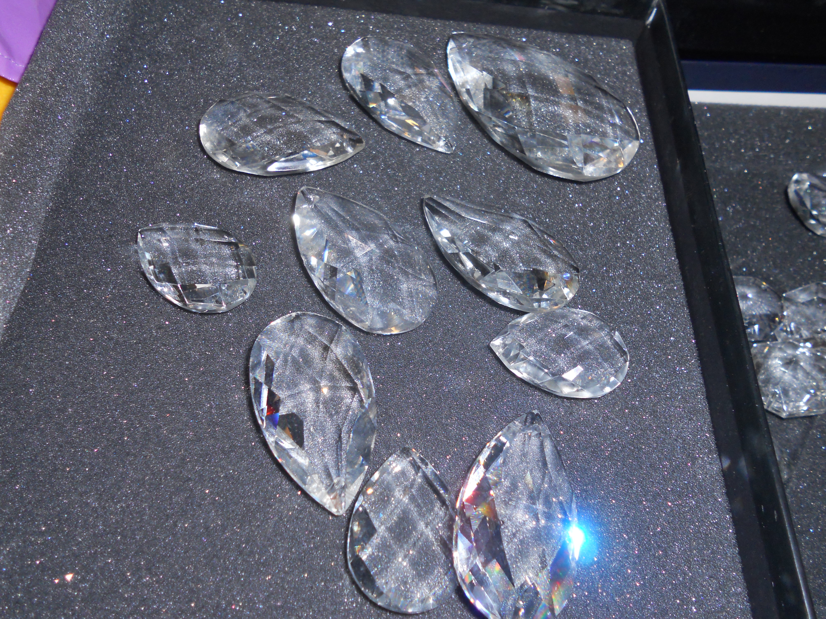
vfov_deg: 44.2
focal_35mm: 32
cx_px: 413
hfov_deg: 56.8
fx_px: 764
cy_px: 310
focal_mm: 5.8
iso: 200
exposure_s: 1/25
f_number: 8.8
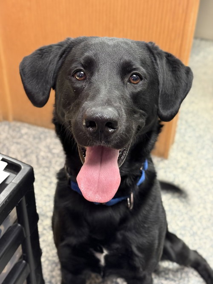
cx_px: 106
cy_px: 142
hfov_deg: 30.3
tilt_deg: -37.6
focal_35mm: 48
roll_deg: -2.4
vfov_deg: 39.7
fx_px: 394
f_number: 1.78
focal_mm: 6.76
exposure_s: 1/40
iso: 320
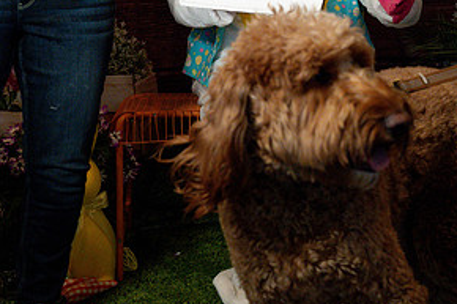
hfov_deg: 24.2
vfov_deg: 16.1
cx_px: 252
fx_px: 1066
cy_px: 39
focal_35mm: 84
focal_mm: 42
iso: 8000
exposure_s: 1/500
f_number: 4.5
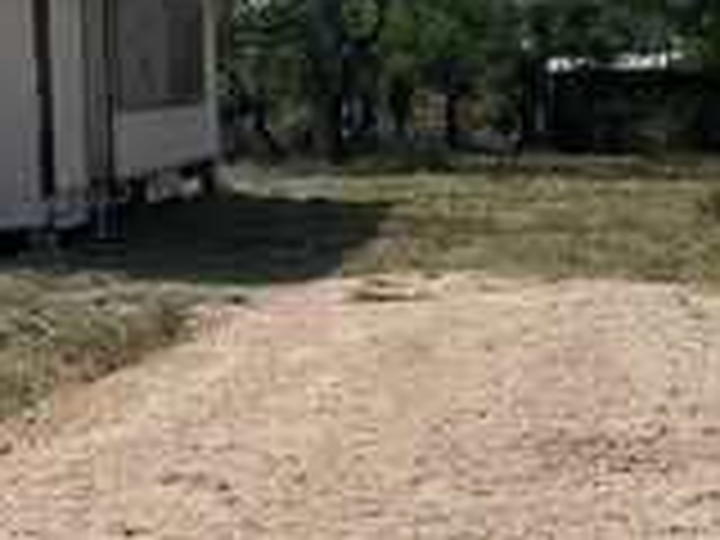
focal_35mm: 81
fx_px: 1685
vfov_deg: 18.2
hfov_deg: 21.4
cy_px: 182
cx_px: -261
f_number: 1.5
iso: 50
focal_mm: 5.7
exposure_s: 1/8000
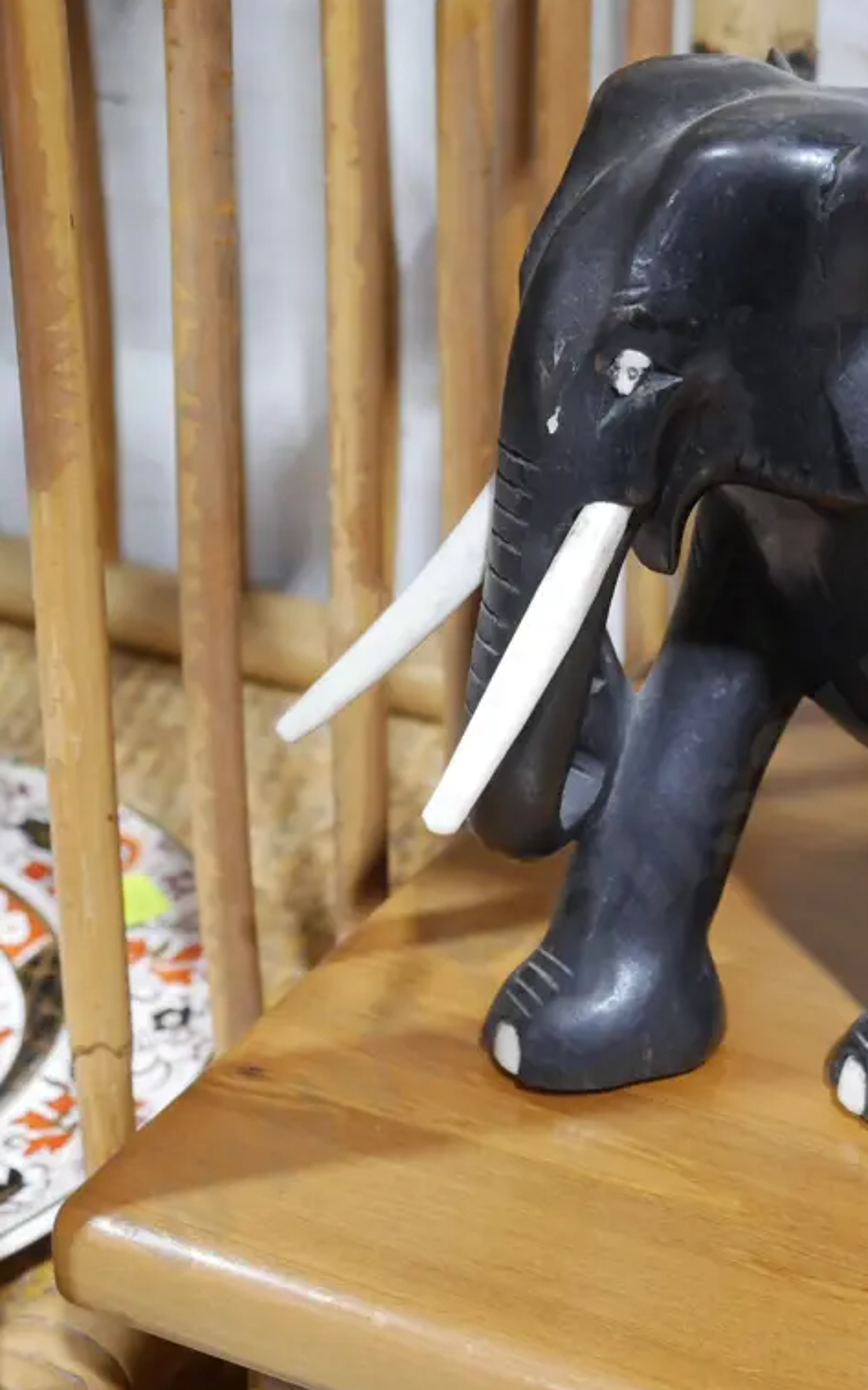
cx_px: 881
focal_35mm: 66
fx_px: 2499
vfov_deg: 31.1
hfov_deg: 19.1
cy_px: 692
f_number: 5.1
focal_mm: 23
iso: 1600
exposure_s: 1/60
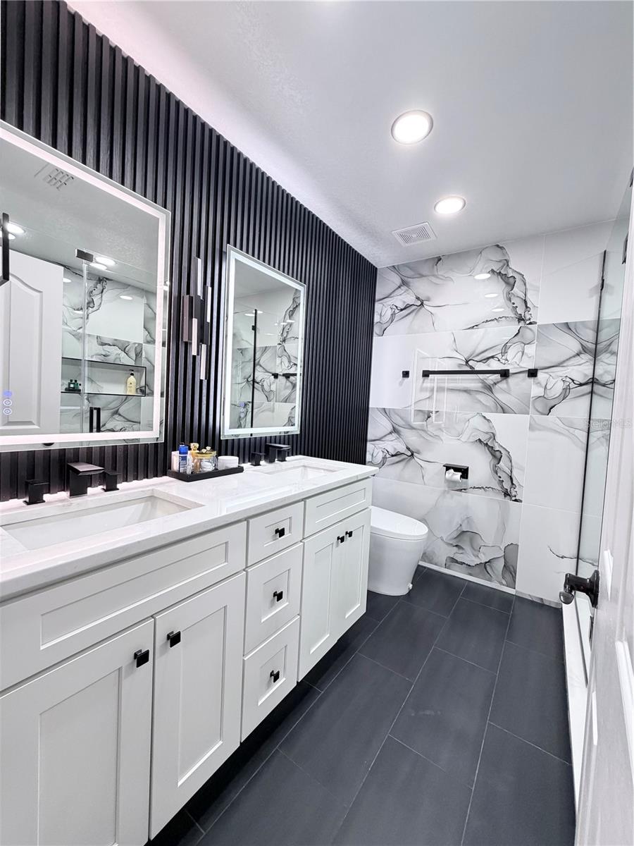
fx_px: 342
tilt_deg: -2.6
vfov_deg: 102.1
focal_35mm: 14
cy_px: 423
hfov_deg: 85.7
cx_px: 317
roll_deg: -2.9
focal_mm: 2.22
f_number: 2.2
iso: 320
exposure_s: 1/120
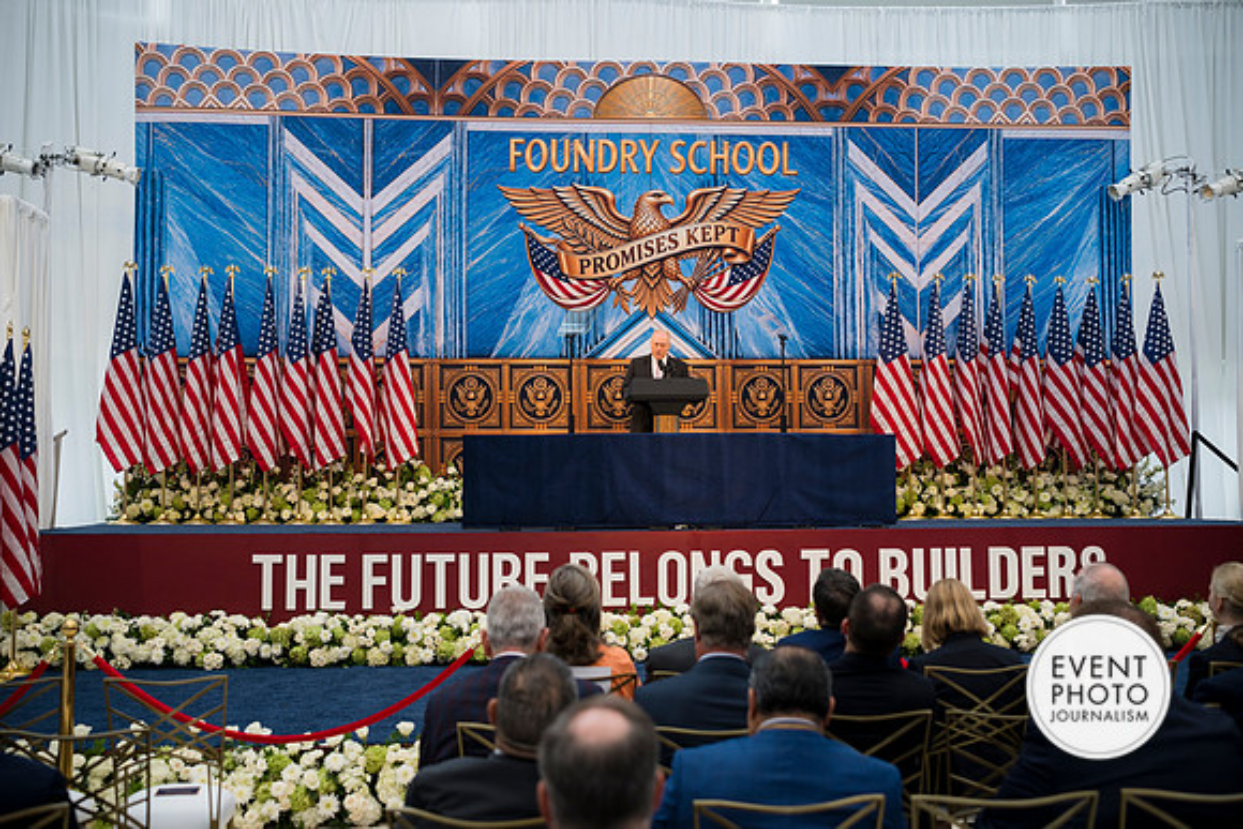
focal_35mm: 35
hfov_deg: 54.4
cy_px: 414
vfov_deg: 37.9
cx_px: 622
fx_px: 1209
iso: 220
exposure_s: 1/200
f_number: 2.8
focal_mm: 35
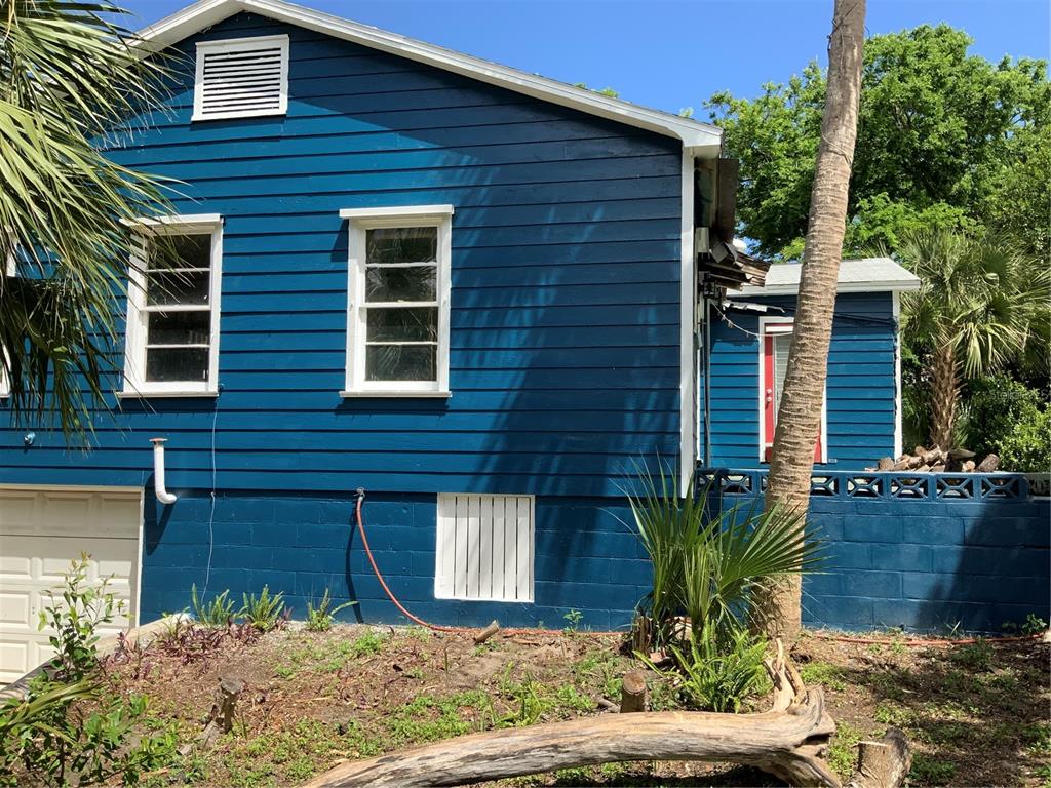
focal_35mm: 29
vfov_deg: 48.2
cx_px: 526
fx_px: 880
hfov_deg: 61.7
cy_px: 394
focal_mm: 3
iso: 16
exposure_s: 1/1015
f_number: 1.8
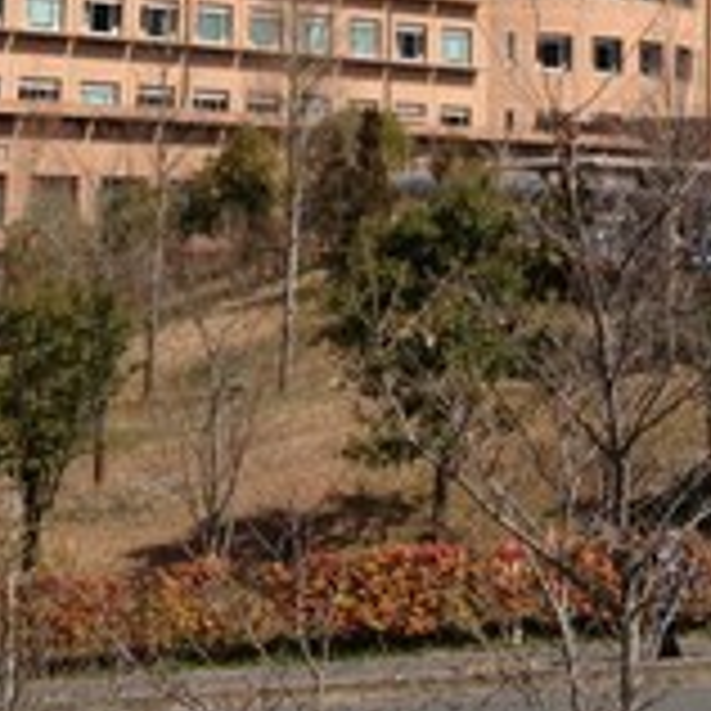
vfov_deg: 17.1
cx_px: 513
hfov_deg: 17.7
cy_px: -106
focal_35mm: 98
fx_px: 2277
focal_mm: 4.28
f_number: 2.4
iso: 50
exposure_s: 1/2404
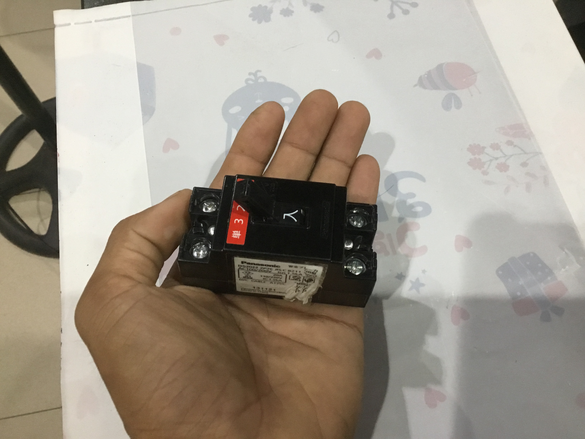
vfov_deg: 45.4
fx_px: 524
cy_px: 220
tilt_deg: -66.4
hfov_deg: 58.4
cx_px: 292
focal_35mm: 31
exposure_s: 1/20
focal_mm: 3.3
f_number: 2.4
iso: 200
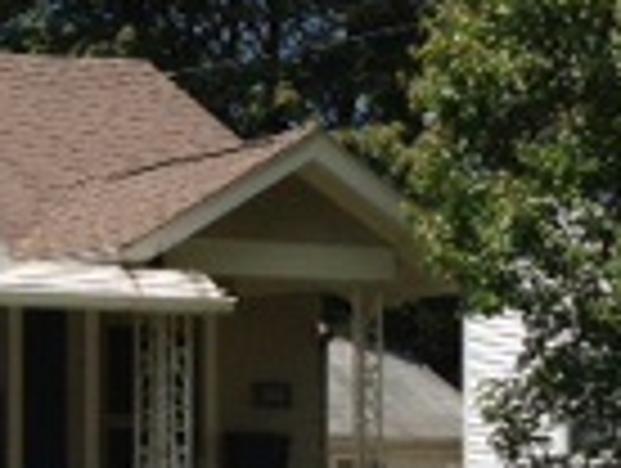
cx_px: -198
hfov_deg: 11.8
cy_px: 428
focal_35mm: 162
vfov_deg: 9.2
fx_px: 2911
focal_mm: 4.28
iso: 50
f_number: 2.4
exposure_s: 1/1783
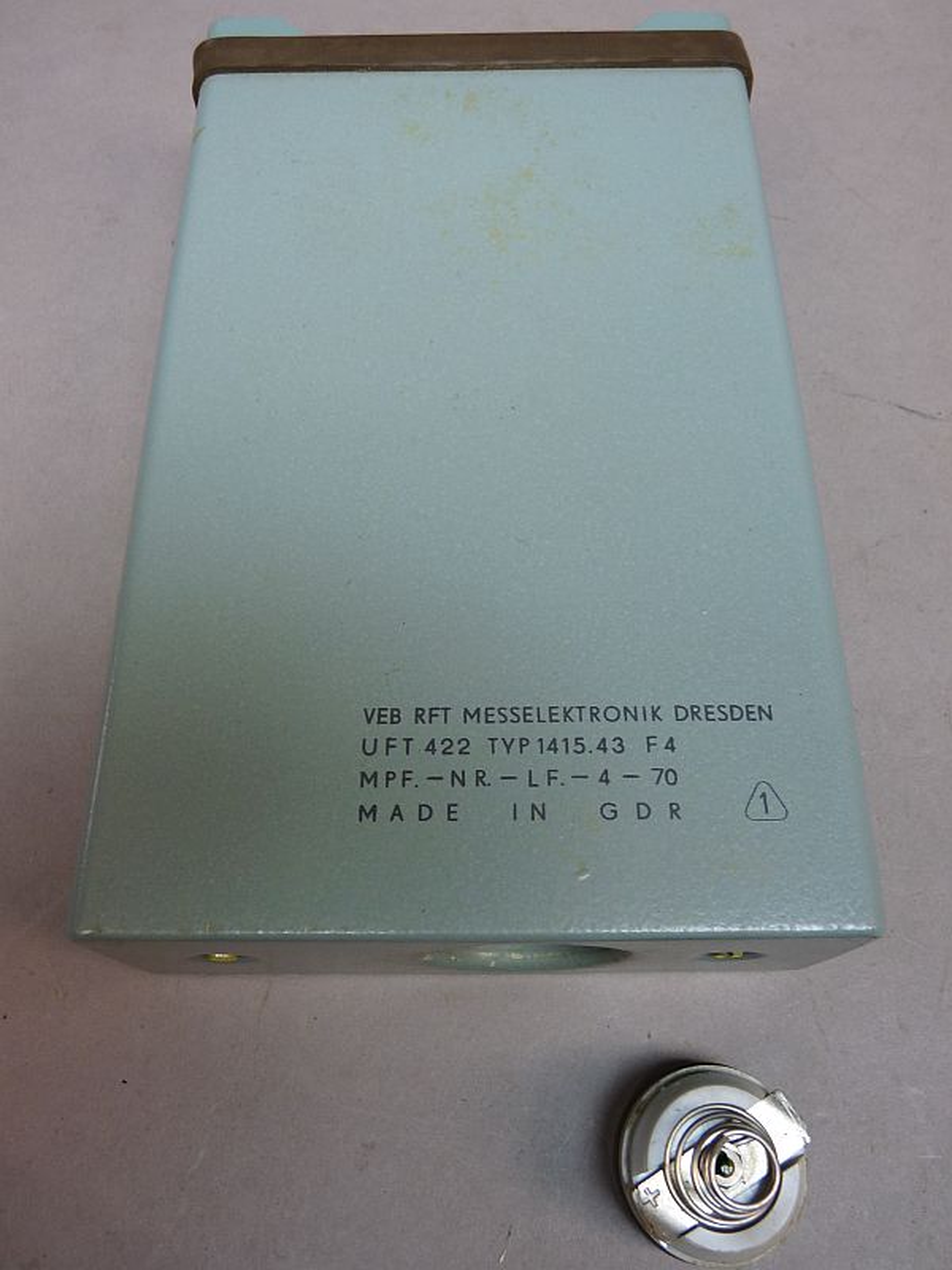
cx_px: 476
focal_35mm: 27
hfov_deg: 51.4
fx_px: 990
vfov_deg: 65.3
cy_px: 635
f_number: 2.8
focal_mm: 4.8
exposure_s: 1/30
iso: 125
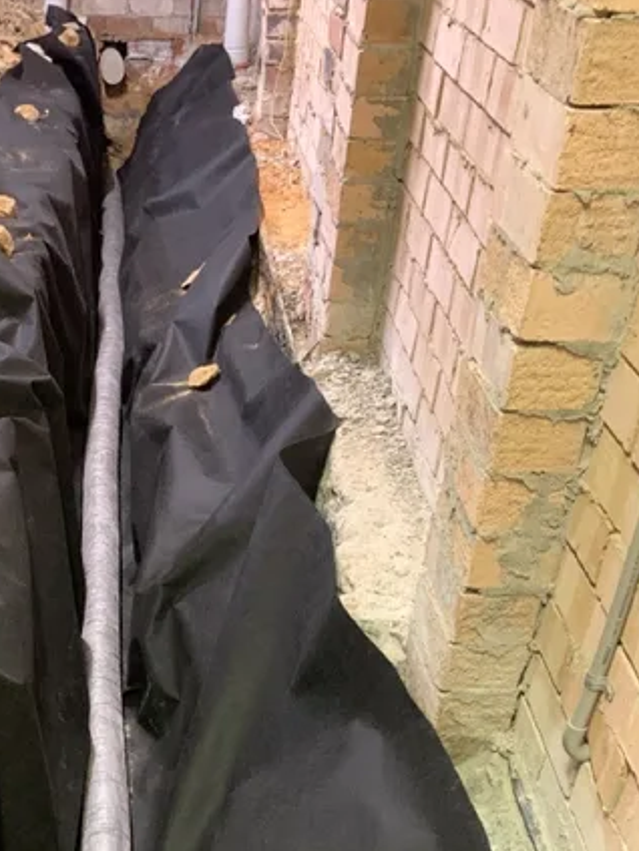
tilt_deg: -39.8
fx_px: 1206
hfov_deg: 28.8
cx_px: 98
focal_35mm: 49
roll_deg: +0.4
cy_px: 795
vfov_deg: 36.1
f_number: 1.8
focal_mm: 4.25
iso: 400
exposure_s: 1/25
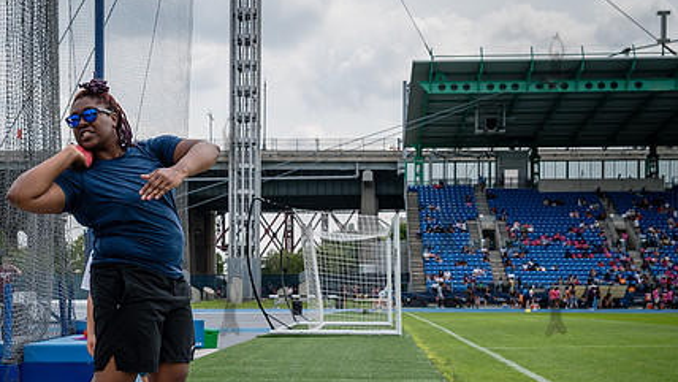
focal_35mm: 56
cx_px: 277
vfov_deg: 21.2
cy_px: 305
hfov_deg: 37.1
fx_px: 1007
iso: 100
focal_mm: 35
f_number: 5
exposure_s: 1/640
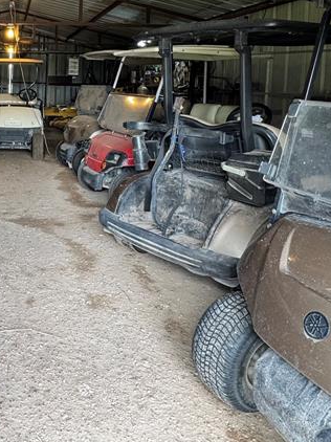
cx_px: 5
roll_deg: -1.9
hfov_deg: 37.6
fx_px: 434
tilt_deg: -2.1
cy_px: 98
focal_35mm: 34
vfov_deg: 51.2
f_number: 2.2
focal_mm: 2.22
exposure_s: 1/60
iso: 160
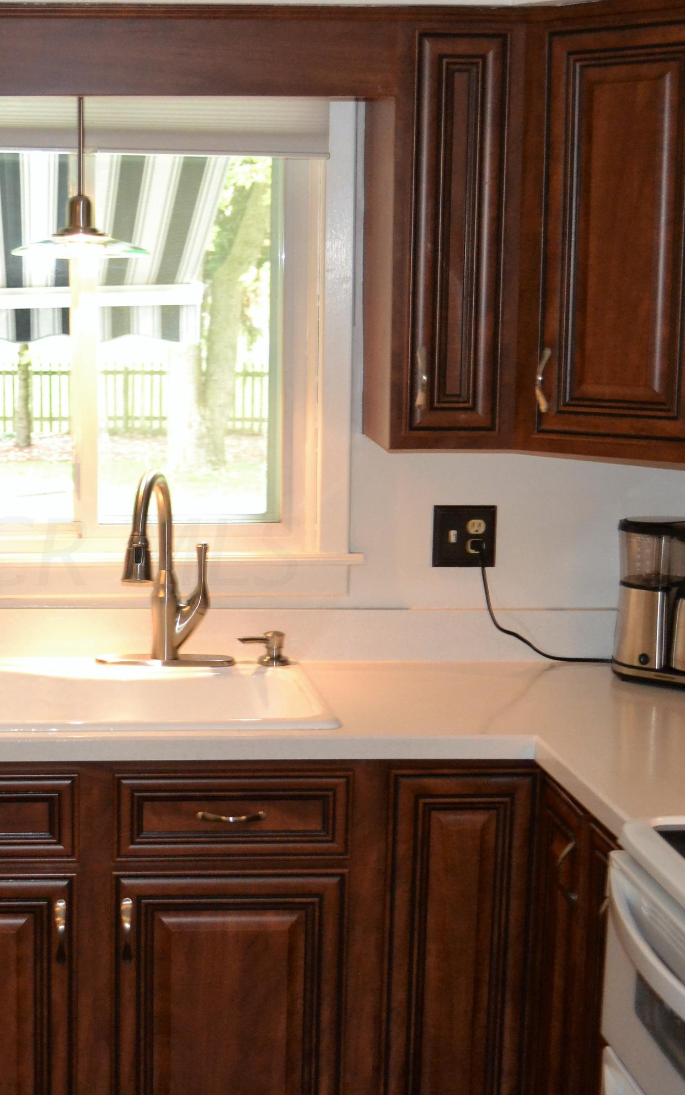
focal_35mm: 60
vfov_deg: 34.0
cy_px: 551
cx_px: 135
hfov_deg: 21.4
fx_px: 1792
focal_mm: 26
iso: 2200
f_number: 4.2
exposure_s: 1/60
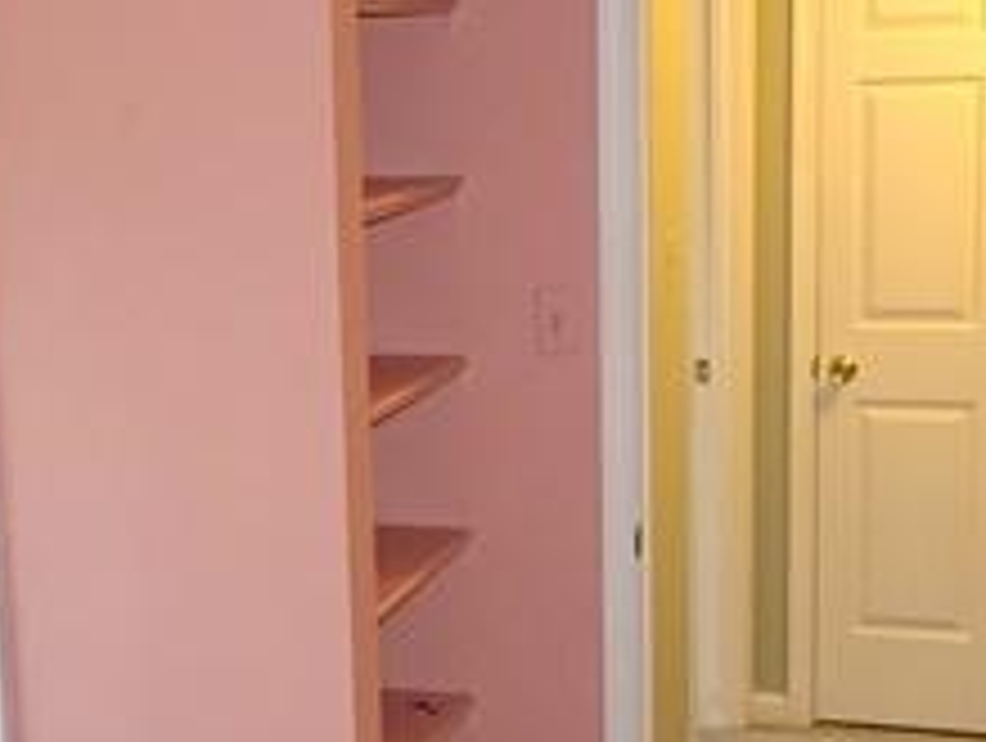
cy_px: 427
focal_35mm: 70
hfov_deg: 27.3
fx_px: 1997
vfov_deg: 21.1
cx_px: 234
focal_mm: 4.1
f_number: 3.5
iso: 640
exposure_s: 1/30
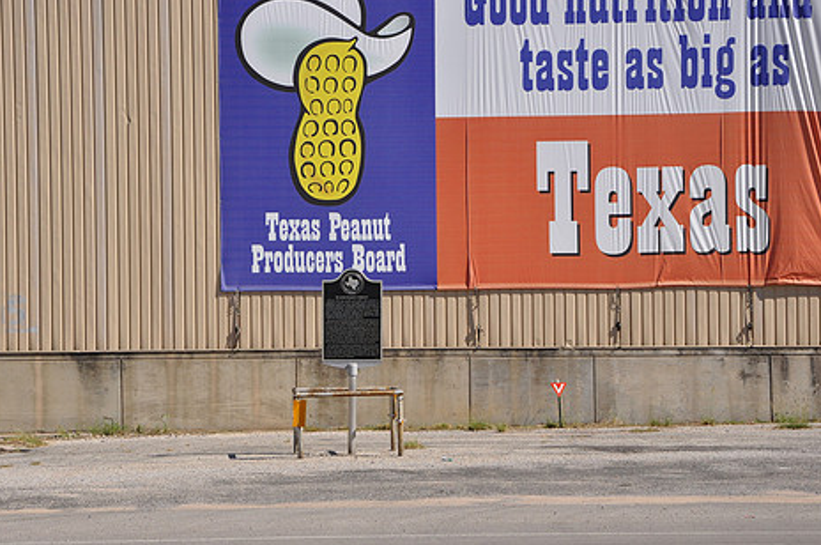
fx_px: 2050
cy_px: 296
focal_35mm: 90
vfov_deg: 15.1
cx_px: 379
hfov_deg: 22.6
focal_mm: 48
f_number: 8
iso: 200
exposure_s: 1/250
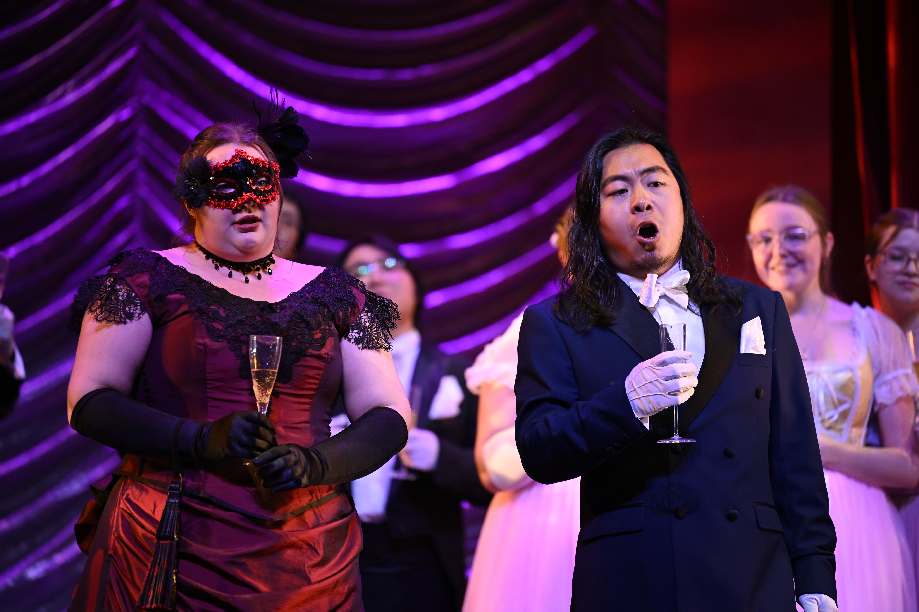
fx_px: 5105
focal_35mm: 200
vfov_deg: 6.9
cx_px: 460
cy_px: 306
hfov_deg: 10.3
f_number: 2.8
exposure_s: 1/200
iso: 1250
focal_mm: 200
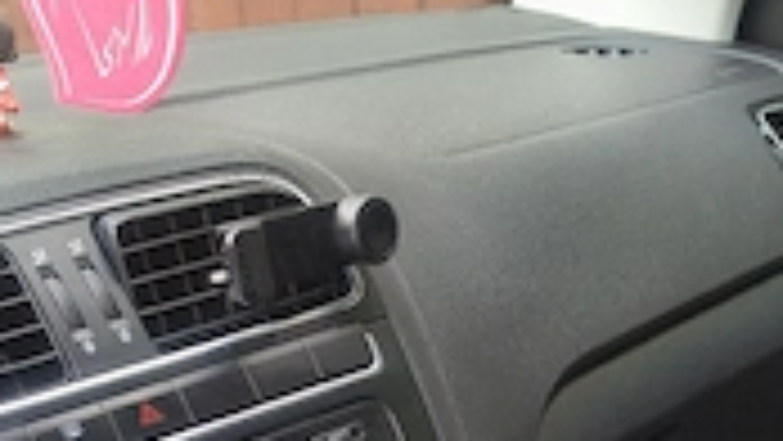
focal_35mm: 65
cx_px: 400
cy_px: 662
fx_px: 1350
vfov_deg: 16.8
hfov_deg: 32.3
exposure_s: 1/100
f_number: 1.8
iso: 324
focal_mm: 4.81
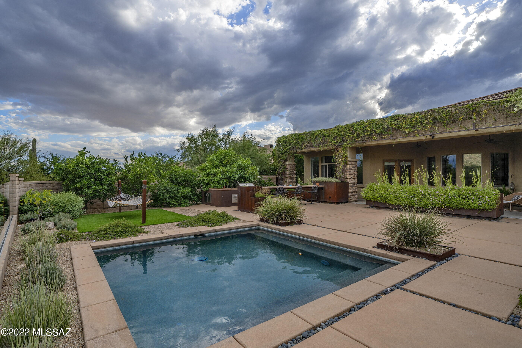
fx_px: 246
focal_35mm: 17
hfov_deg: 93.3
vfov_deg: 70.4
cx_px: 261
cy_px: 174
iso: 100
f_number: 9
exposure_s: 1/160
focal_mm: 17
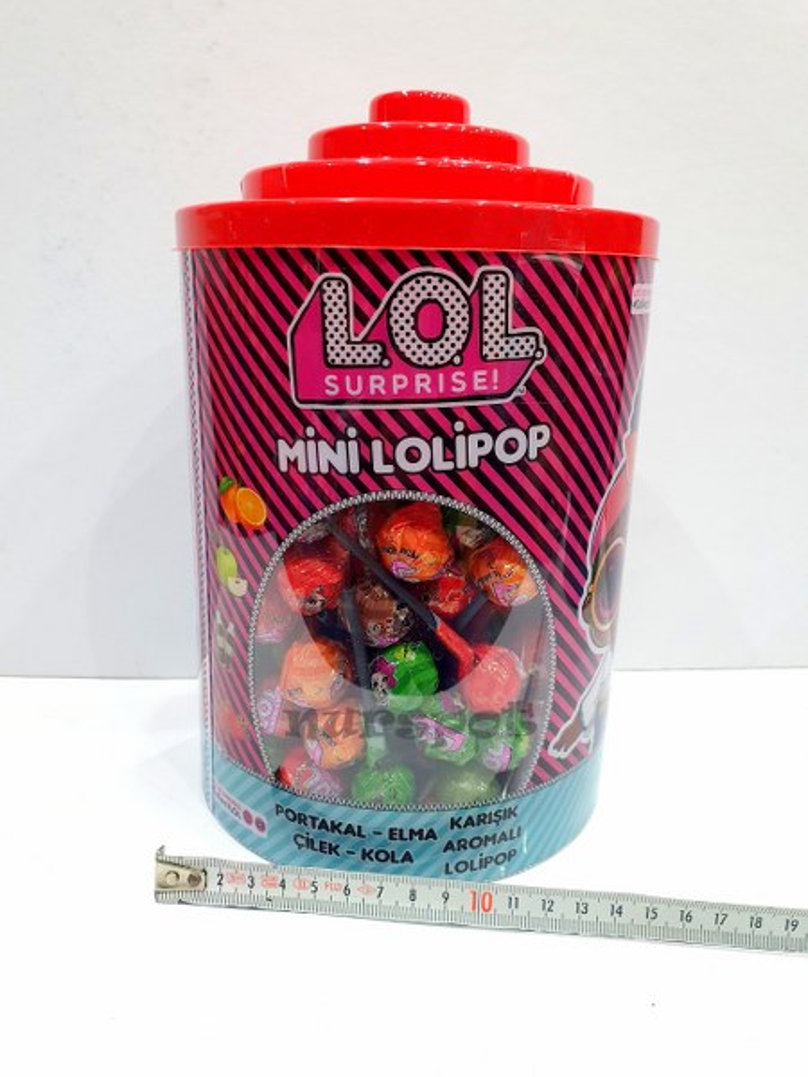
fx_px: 809
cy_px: 538
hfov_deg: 53.1
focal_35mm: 26
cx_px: 404
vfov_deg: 67.3
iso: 320
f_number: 2.4
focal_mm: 4.32
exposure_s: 1/100
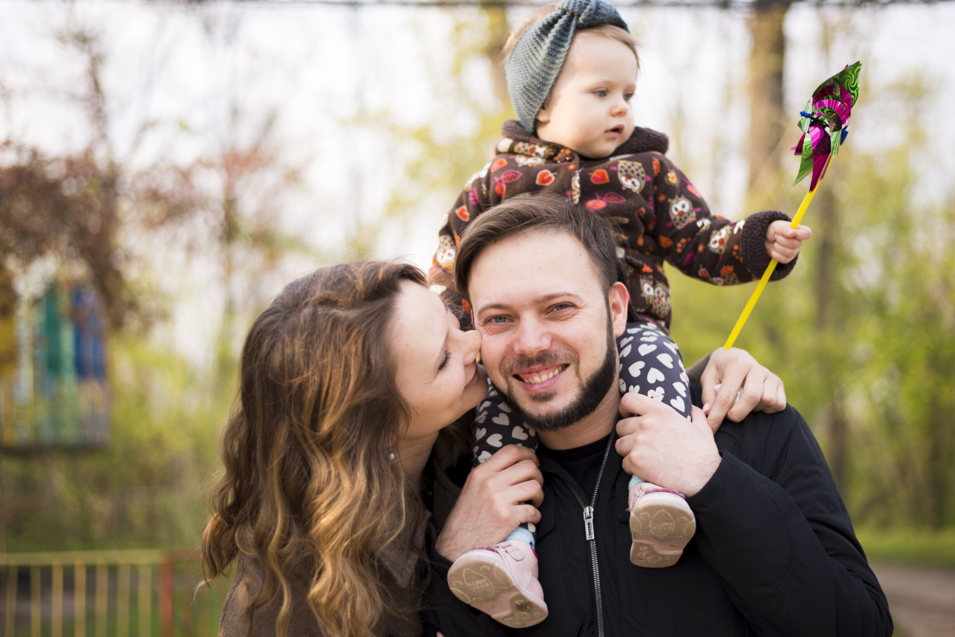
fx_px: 1380
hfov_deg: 38.2
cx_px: 475
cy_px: 310
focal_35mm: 52
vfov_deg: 26.0
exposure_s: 1/1000
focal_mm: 50
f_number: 1.8
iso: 125
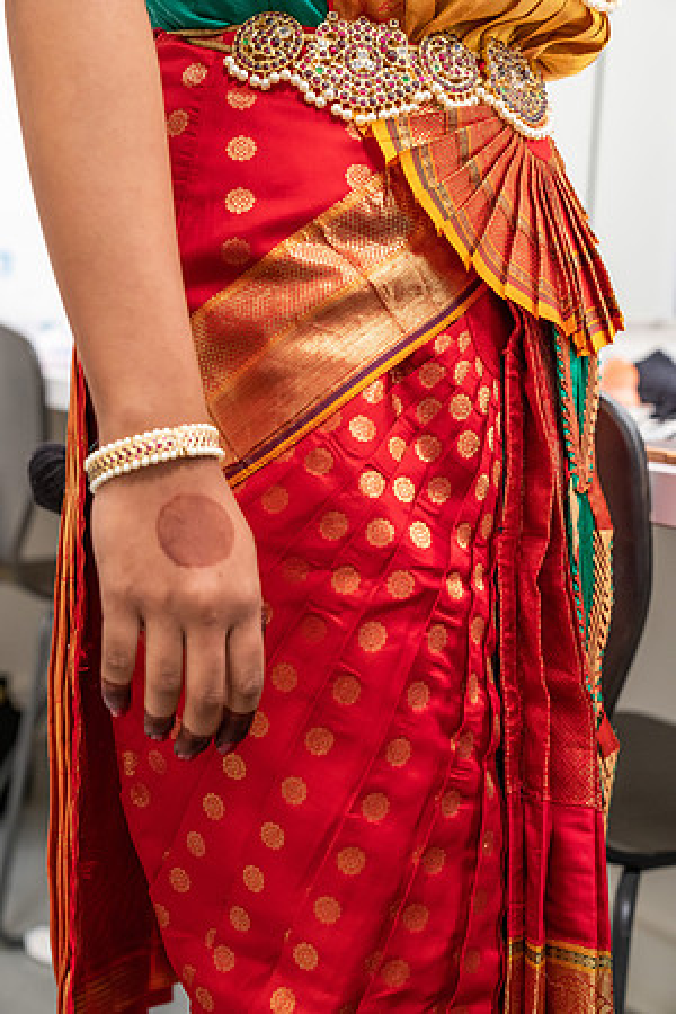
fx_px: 1493
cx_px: 338
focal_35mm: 53
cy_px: 507
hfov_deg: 25.5
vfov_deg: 37.5
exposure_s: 1/200
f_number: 4.5
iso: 2500
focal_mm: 53
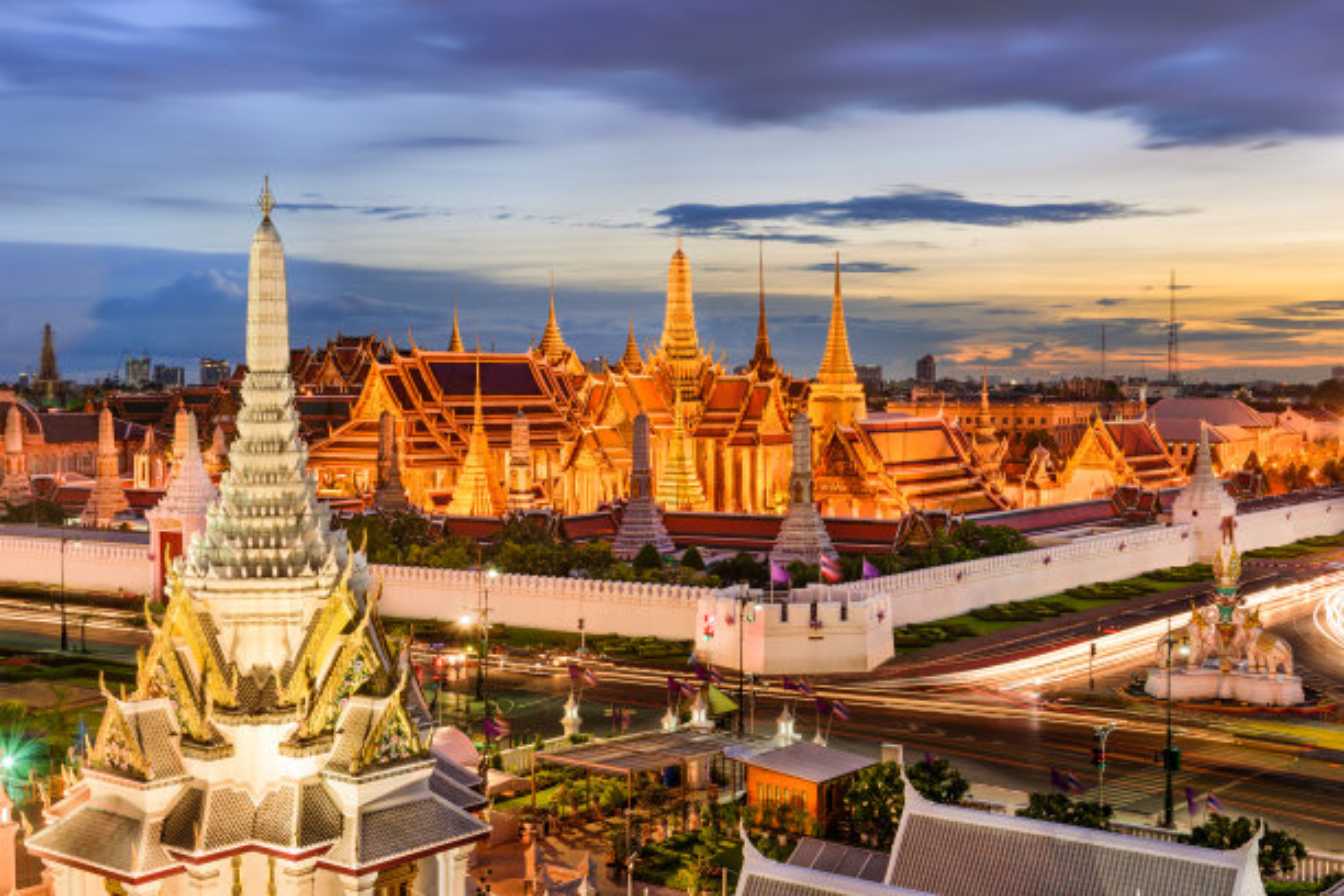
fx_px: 1680
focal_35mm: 45
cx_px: 672
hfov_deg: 43.6
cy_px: 448
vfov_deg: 29.9
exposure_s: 30
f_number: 11
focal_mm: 45
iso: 64
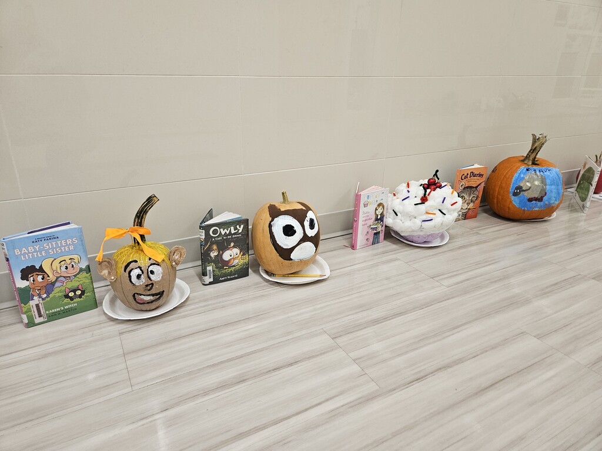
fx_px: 400
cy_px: 226
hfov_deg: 73.9
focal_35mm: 23
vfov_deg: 58.9
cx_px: 301
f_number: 1.8
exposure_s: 1/120
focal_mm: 5.4
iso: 250
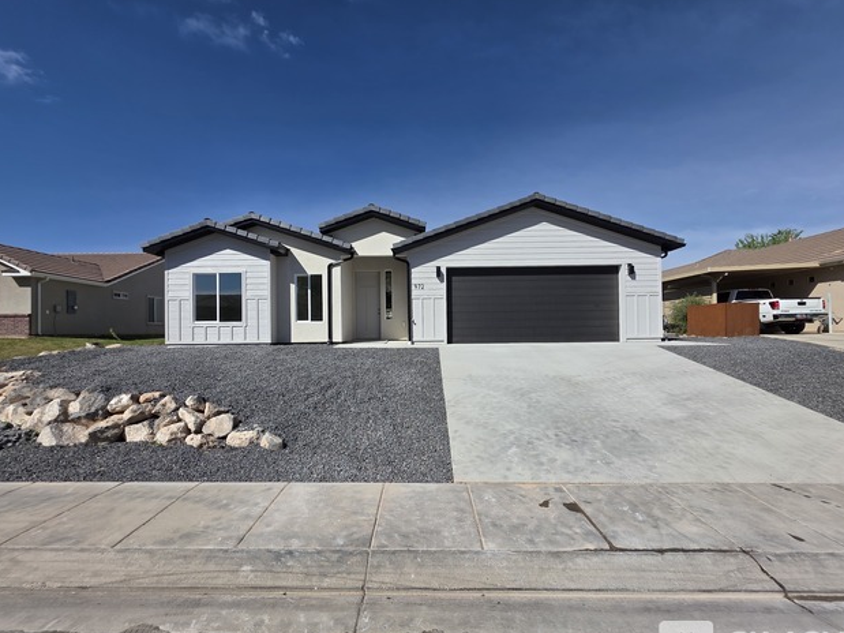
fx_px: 341
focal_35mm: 14
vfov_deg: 85.6
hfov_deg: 102.1
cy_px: 334
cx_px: 425
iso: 40
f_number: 1.9
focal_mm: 2.2
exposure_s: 1/3747
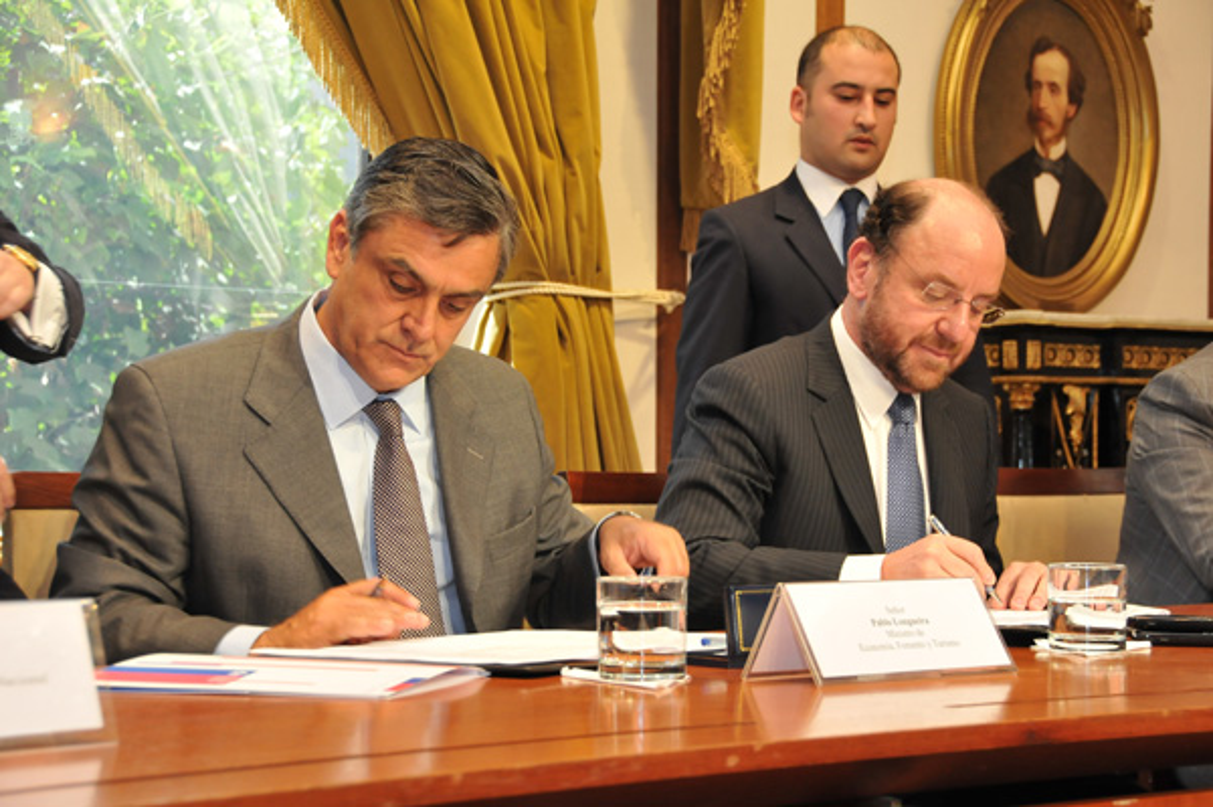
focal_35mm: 72
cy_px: 404
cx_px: 606
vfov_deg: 18.9
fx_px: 2424
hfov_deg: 28.1
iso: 800
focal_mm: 48
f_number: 5.6
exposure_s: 1/100
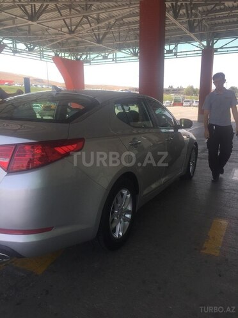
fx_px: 266
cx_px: 119
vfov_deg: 61.7
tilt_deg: -13.3
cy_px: 159
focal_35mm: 29
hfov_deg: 48.2
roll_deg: -0.2
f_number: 2.2
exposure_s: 1/573
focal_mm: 4.15
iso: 32
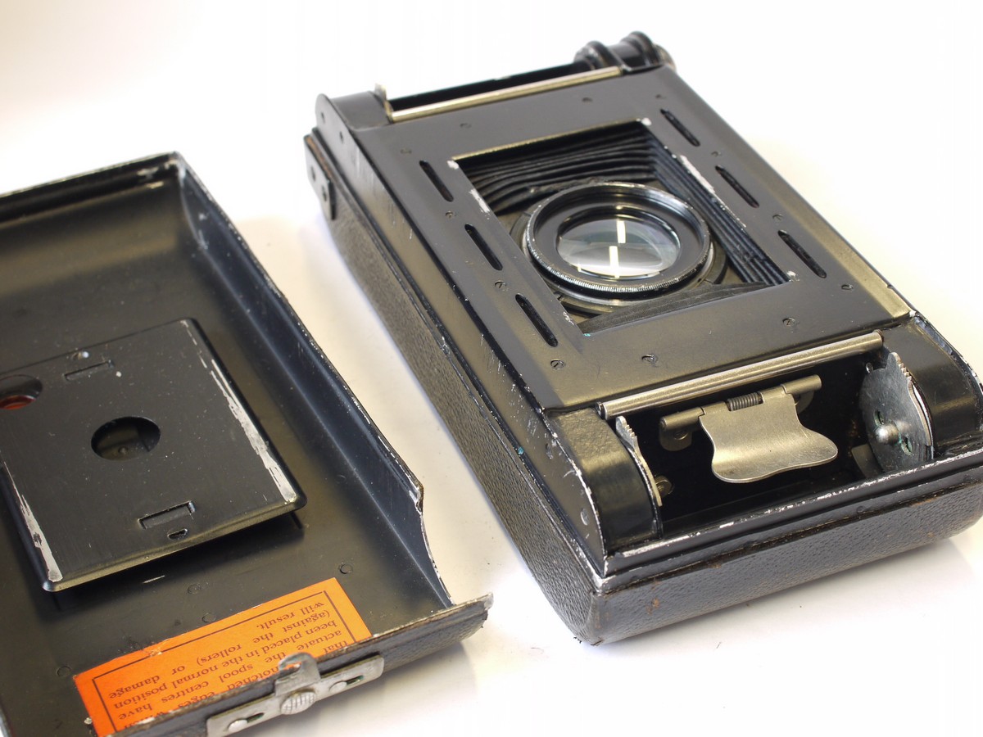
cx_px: 492
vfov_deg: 24.4
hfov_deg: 32.2
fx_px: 1704
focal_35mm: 60
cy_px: 368
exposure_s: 1/20
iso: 400
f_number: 6.3
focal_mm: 30
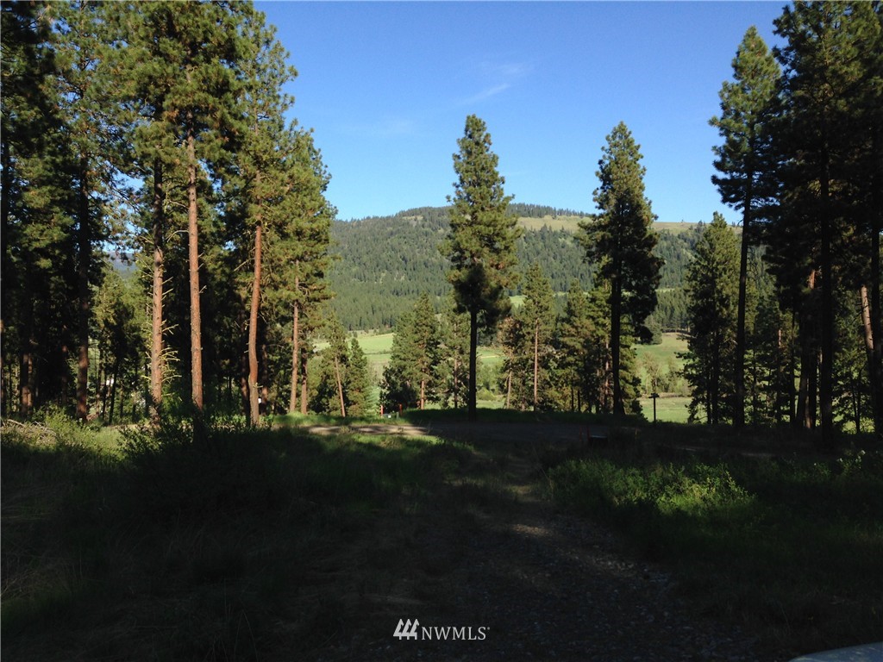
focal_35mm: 33
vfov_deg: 42.9
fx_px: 842
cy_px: 331
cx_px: 442
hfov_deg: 55.4
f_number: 2.4
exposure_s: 1/1261
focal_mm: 4.12
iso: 50
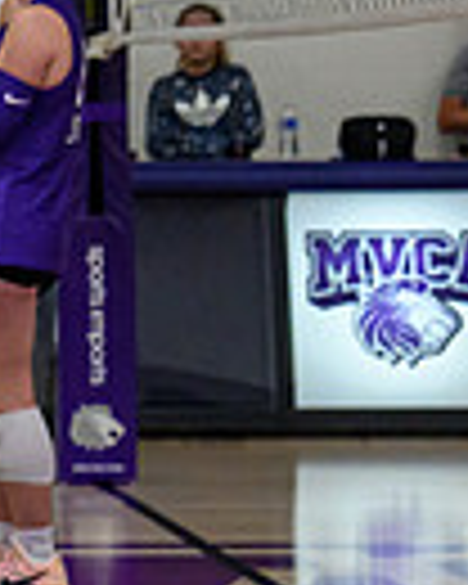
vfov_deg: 7.2
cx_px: -873
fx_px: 4605
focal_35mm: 266
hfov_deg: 5.5
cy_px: 58
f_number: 3.5
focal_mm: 50
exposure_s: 1/640
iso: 4500
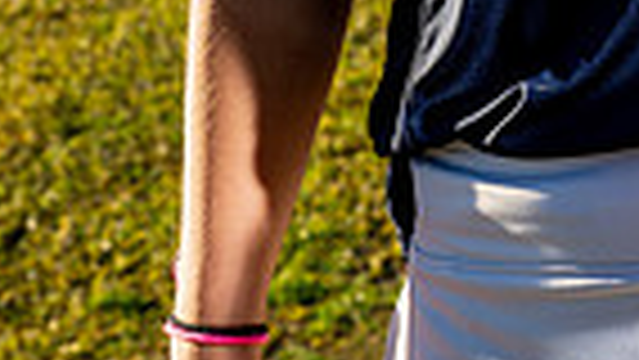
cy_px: -544
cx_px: 387
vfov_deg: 5.8
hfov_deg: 10.8
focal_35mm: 199
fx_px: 3373
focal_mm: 60
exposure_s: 1/250
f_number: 8
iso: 100
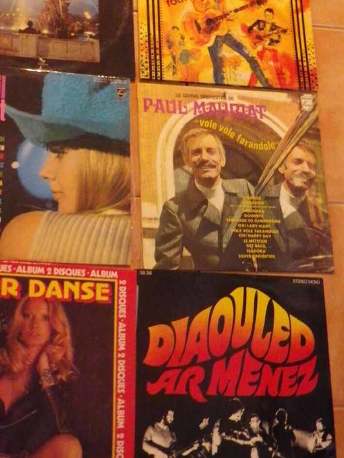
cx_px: 122
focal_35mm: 55
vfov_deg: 34.9
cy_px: 220
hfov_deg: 26.5
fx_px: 729
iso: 800
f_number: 4
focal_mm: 7
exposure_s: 1/4
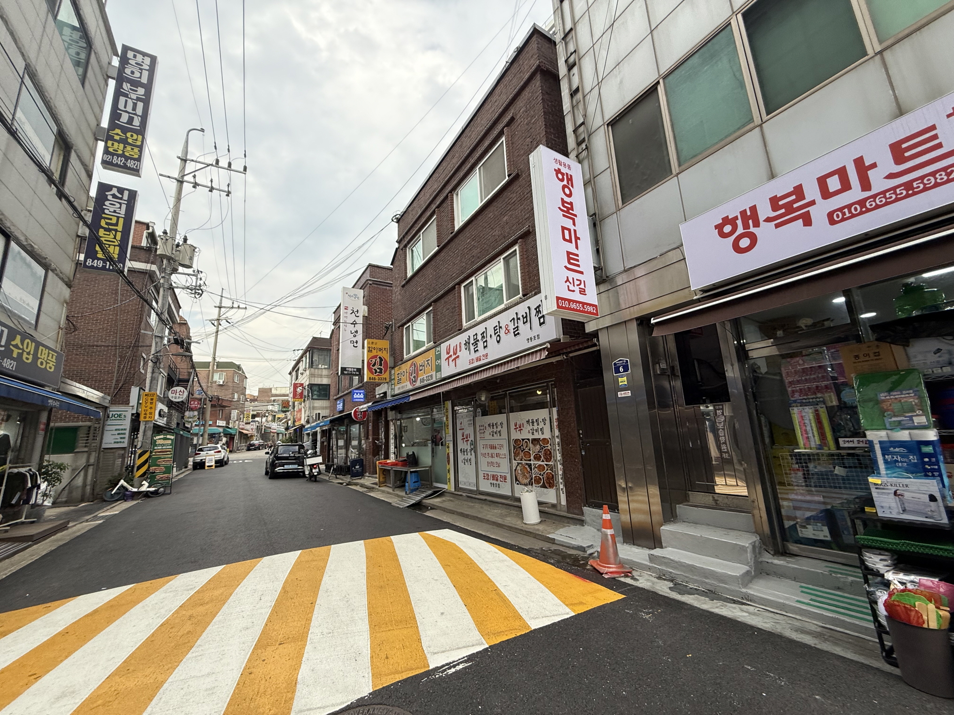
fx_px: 386
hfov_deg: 102.1
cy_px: 358
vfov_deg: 85.7
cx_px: 477
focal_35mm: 14
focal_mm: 2.22
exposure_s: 1/502
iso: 64
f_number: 2.2
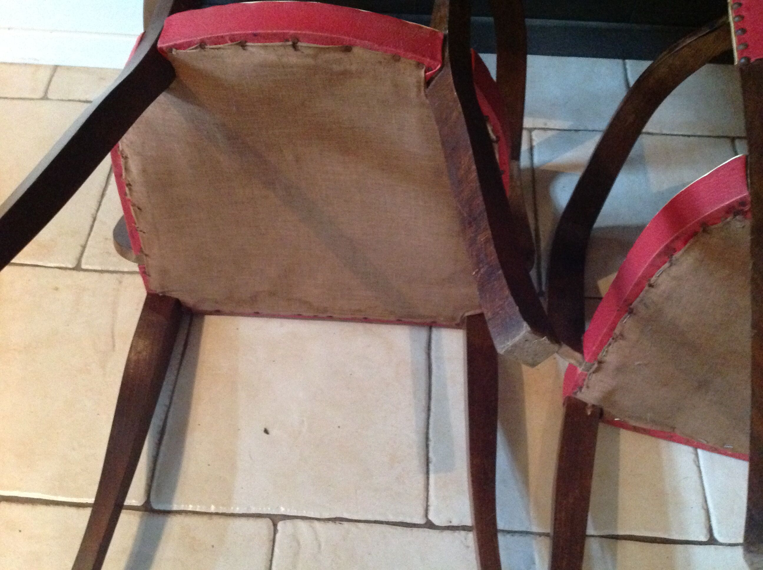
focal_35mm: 35
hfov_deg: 52.7
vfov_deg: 40.6
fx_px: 770
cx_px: 382
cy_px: 285
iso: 800
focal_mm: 4.28
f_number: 2.4
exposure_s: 1/15
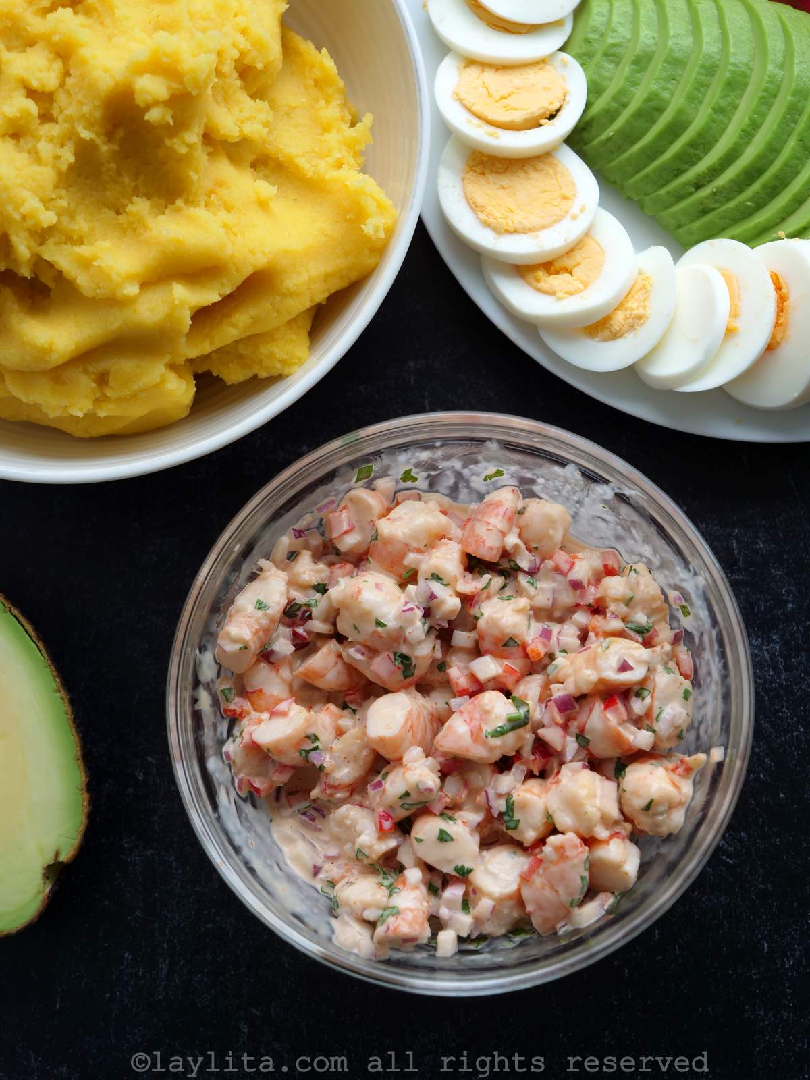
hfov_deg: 21.6
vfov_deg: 28.6
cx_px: 405
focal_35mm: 68
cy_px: 540
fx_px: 2122
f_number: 3.8
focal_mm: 34
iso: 200
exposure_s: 1/100
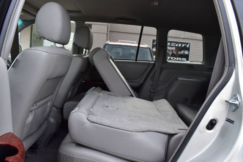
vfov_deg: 47.9
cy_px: 81
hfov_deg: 67.4
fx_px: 182
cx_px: 122
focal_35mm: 27
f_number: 8
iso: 400
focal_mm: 18
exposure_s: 1/50
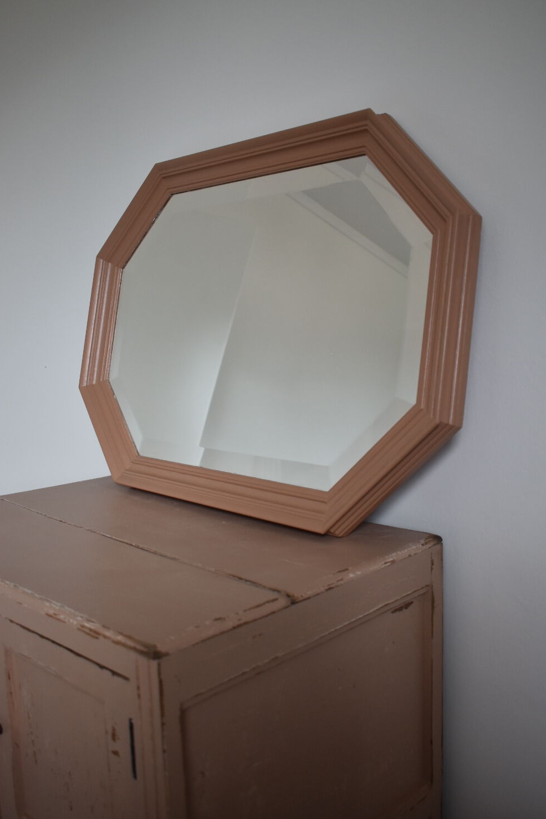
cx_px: 278
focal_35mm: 35
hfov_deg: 38.3
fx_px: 786
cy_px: 380
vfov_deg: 55.0
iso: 720
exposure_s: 1/250
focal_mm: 21
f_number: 3.8
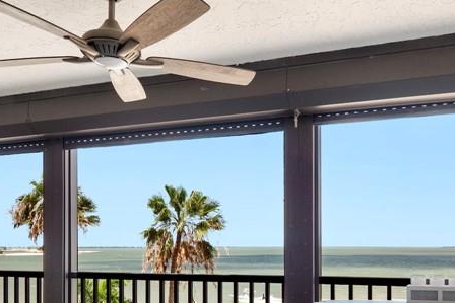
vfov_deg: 34.0
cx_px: 288
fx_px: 480
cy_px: 243
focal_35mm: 38
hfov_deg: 50.1
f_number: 7.1
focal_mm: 8
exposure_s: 1/40
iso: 200
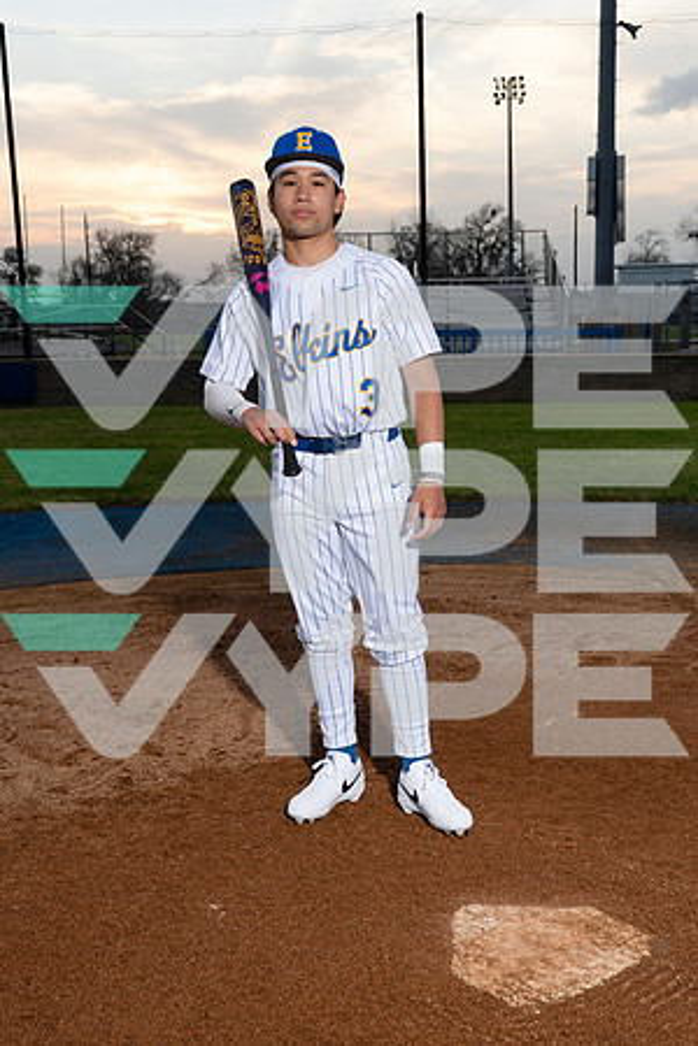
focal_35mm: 41
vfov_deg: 47.4
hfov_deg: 32.6
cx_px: 349
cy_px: 523
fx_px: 1192
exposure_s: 1/250
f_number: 7.1
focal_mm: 41
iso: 250
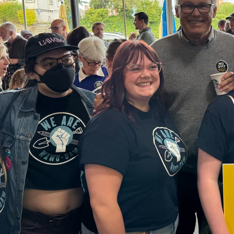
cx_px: 206
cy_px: 52
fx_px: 375
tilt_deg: -6.9
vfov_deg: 33.8
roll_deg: +1.4
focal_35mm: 49
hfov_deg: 33.1
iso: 100
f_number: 1.78
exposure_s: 1/120
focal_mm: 6.76
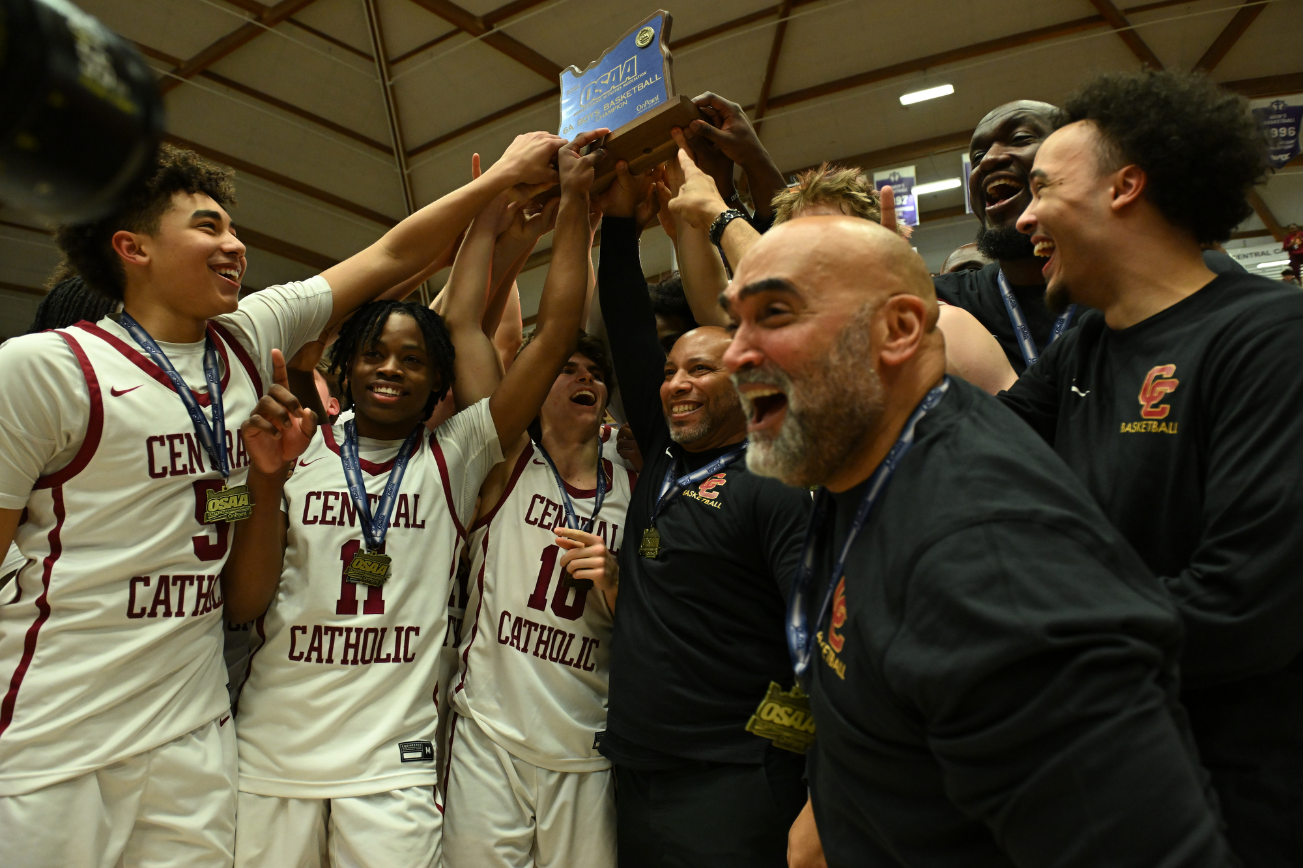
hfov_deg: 73.8
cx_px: 652
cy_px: 434
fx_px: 868
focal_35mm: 24
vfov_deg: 53.1
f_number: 4
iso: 3200
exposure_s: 1/320
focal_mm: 24
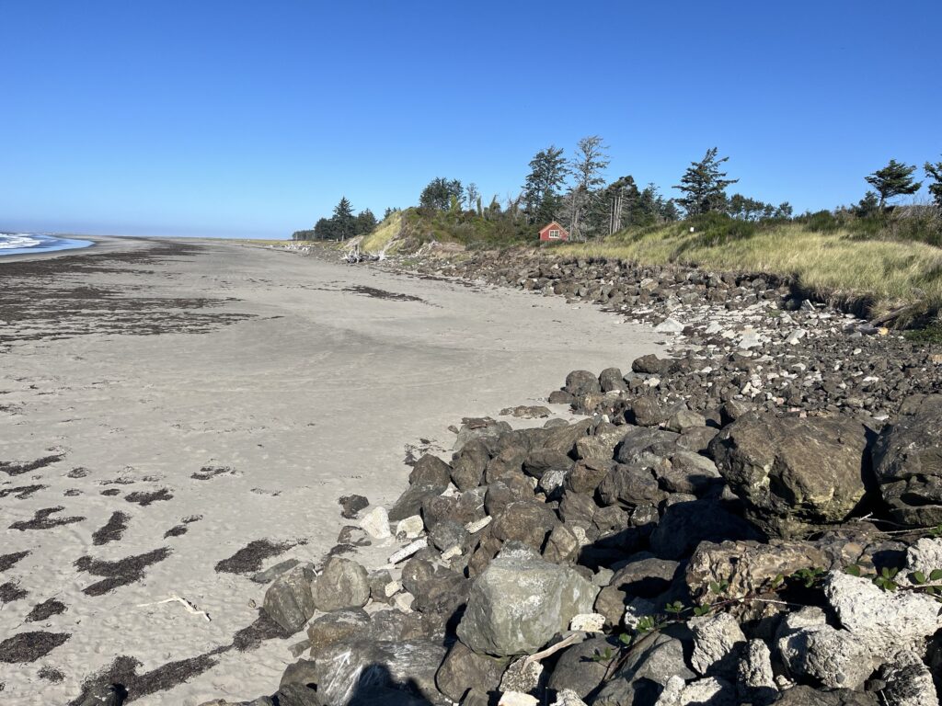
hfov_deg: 67.3
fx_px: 708
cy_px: 353
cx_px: 471
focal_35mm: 26
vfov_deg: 53.1
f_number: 1.6
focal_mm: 5.1
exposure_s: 1/4651
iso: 50
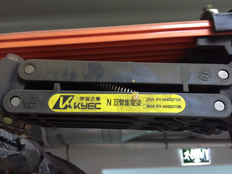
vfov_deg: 48.2
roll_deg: +1.5
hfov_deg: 61.7
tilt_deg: +17.5
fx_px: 194
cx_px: 116
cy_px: 87
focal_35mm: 29
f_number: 2.2
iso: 250
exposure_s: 1/25
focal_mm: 4.15
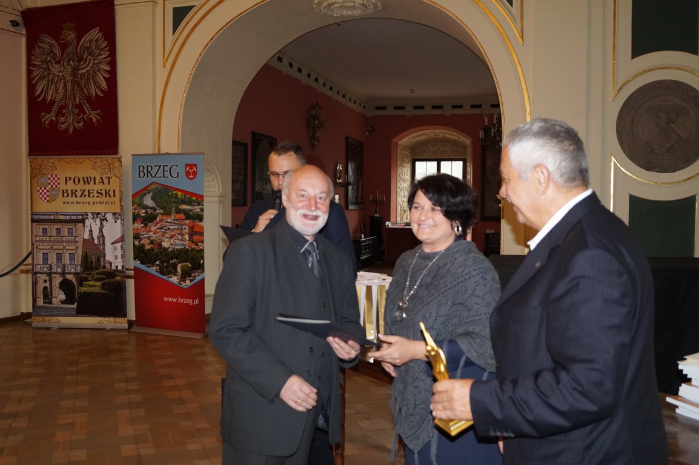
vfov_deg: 39.9
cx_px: 350
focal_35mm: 33
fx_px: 640
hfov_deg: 57.3
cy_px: 232
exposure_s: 1/60
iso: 800
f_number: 4
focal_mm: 22
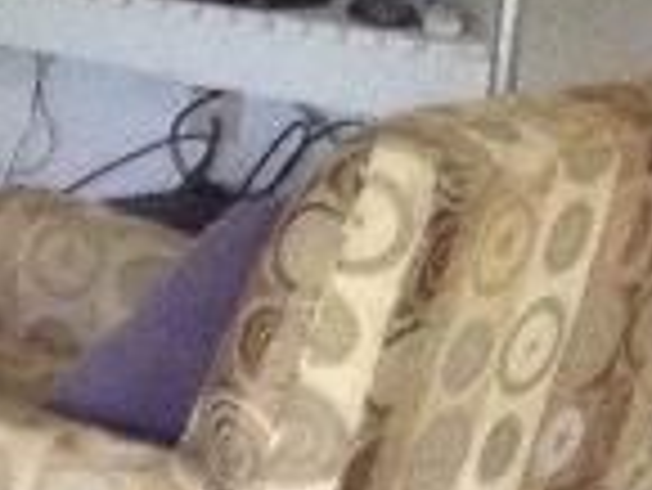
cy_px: 81
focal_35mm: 247
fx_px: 4656
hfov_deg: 6.8
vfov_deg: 6.0
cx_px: -1601
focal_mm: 4.28
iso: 160
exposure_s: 1/15
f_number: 2.4
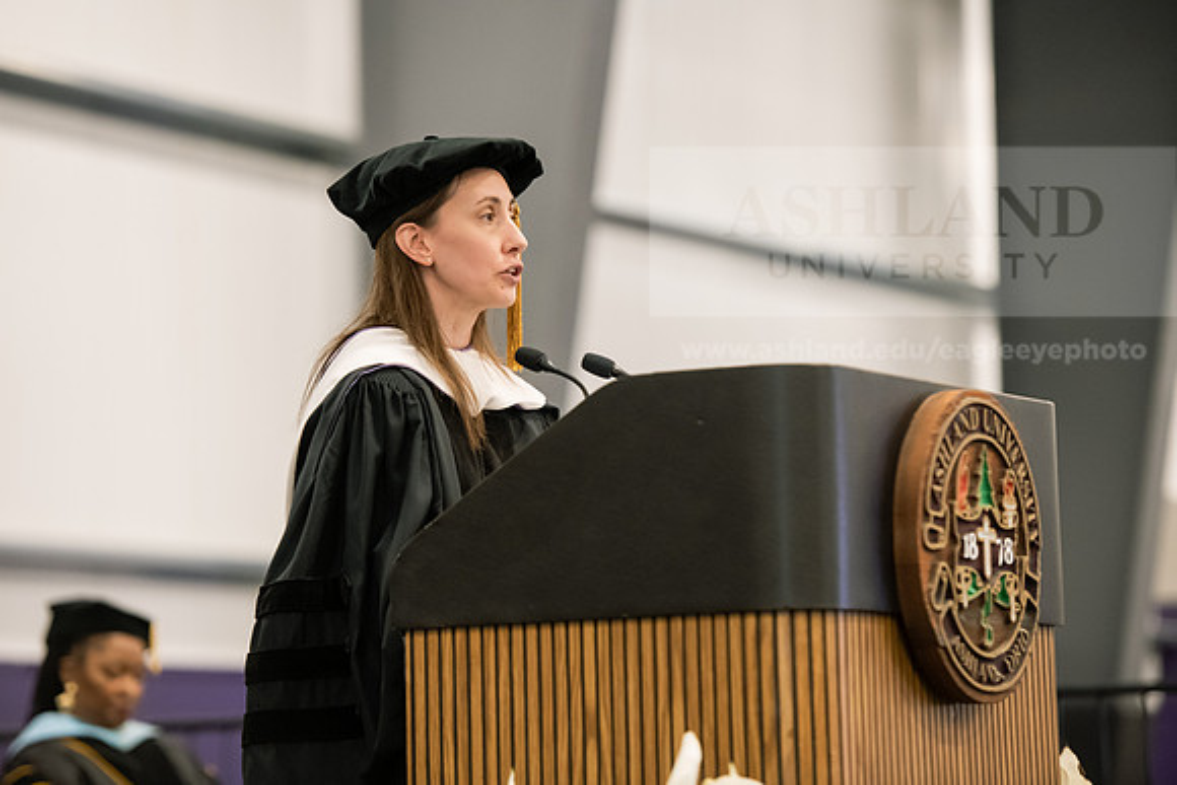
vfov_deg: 9.5
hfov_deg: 14.2
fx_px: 4742
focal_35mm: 145
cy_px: 392
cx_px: 588
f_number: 3.5
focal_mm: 145
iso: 3200
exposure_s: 1/200
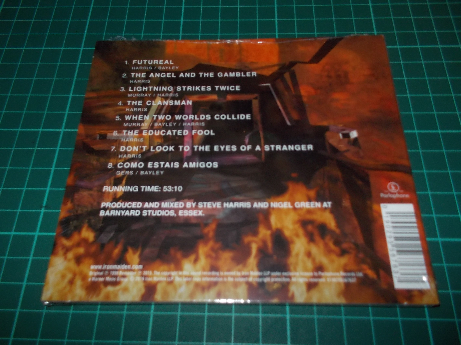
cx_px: 230
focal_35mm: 29
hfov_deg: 61.7
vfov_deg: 48.2
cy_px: 172
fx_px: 386
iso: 200
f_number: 3.3
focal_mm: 4.1
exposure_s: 1/30
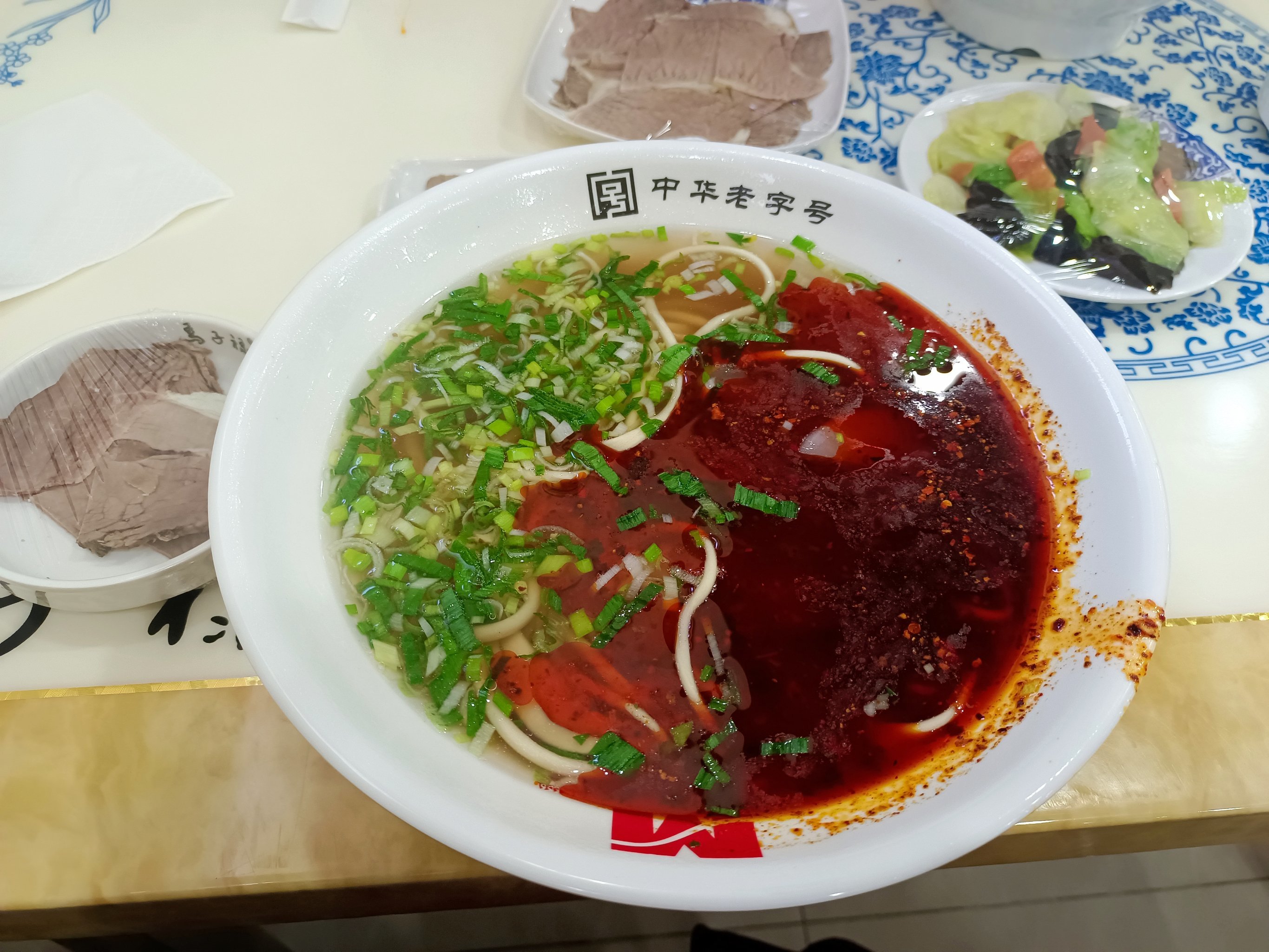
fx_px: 916
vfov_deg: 54.9
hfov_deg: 69.4
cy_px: 476
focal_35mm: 25
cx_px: 634
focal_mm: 4.71
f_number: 1.79
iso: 920
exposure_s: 1/50
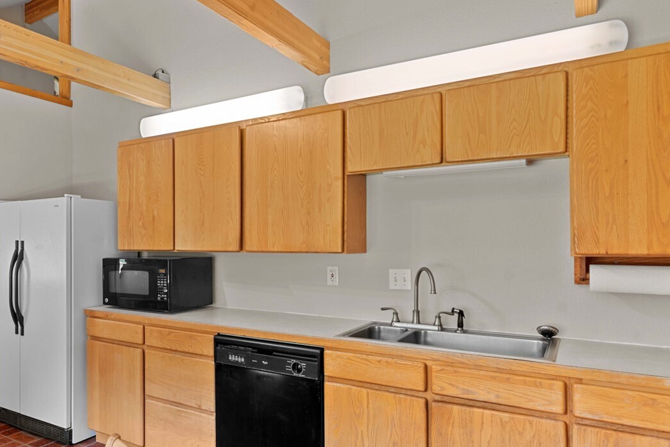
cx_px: 179
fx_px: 484
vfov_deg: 49.5
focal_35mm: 26
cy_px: 241
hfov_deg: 65.7
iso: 200
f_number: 7.1
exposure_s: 1/2
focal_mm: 16
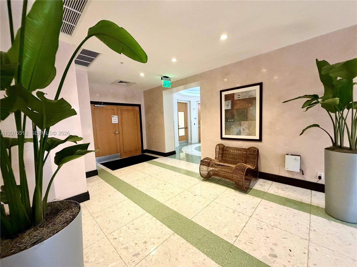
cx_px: 178
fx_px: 144
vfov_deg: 85.7
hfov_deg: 102.1
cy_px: 134
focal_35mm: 14
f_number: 2.2
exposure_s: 1/60
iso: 640
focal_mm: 2.22
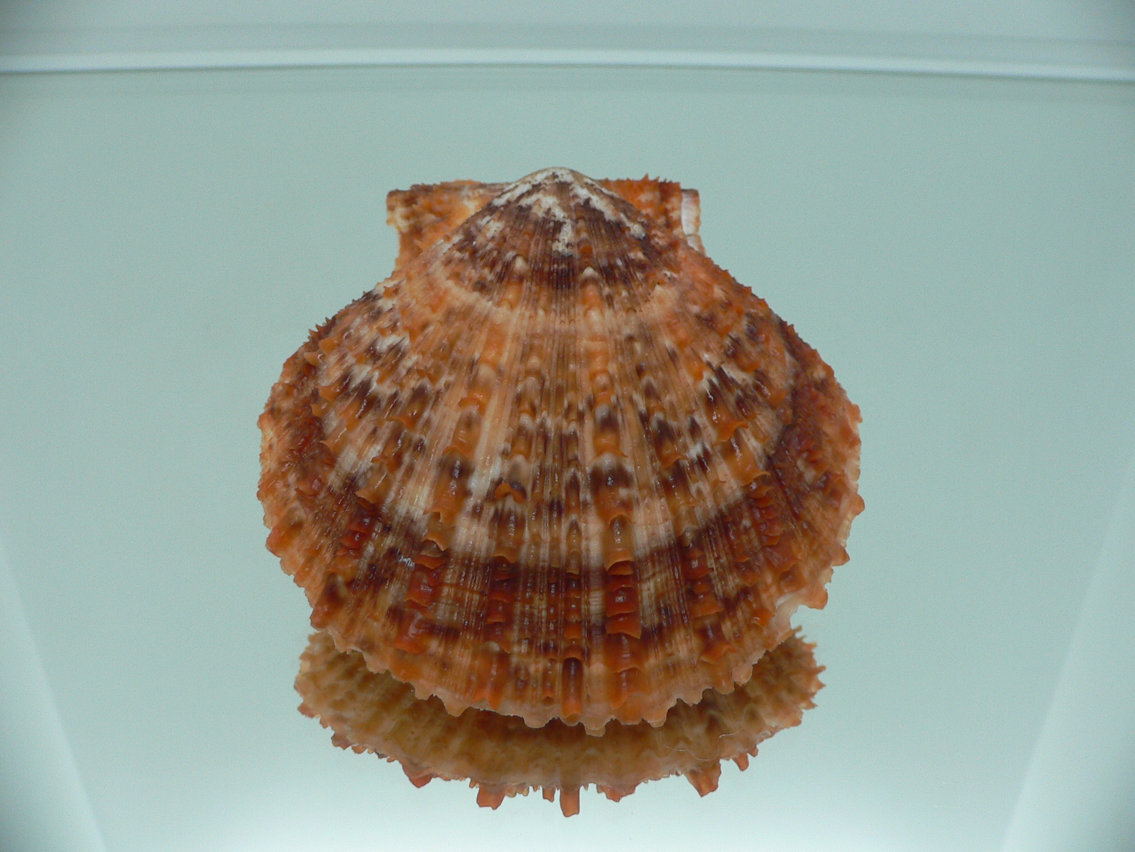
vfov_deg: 40.7
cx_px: 568
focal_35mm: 35
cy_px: 426
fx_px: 1148
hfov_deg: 52.6
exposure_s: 1/60
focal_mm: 4.6
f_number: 2.8
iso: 100
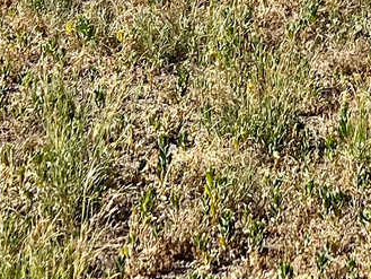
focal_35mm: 162
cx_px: 470
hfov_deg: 11.9
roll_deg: +2.9
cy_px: -255
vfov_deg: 8.7
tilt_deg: -6.0
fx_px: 1737
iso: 50
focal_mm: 5.7
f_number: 1.5
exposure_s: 1/5076
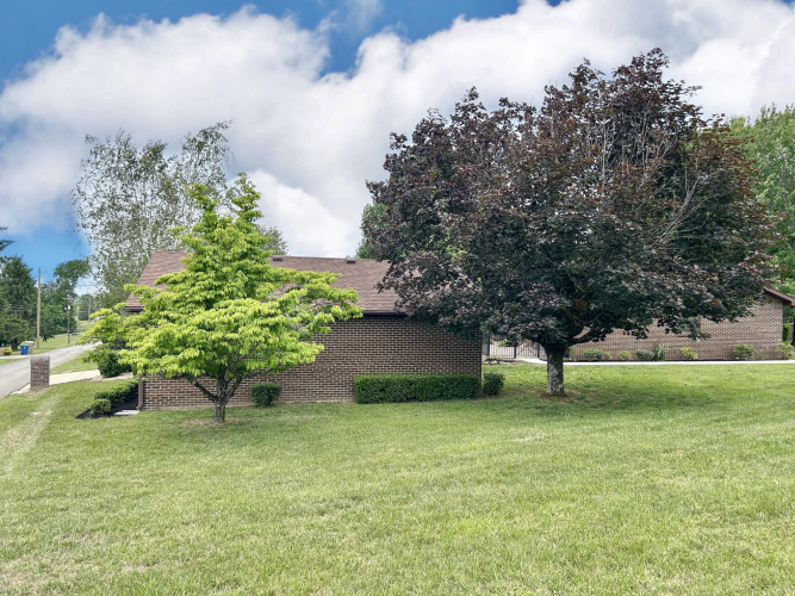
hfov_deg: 67.3
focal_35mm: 26
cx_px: 398
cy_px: 298
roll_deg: -0.3
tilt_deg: -0.3
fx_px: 597
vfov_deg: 53.0
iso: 50
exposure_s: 1/2123
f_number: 1.5
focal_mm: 5.7
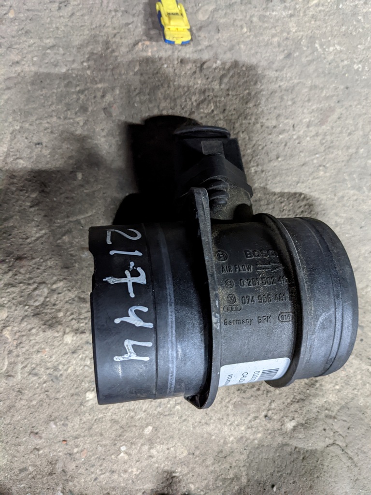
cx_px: 186
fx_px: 386
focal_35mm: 27
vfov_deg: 65.3
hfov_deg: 51.4
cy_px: 248
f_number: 1.73
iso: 746
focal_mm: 4.38
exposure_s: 1/20
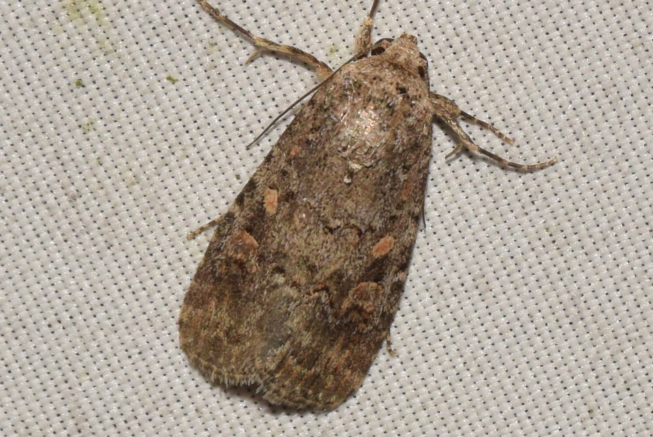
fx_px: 3813
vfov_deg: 6.6
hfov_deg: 9.8
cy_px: 218
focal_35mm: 210
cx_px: 326
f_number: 14
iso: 500
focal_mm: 140
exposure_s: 1/160
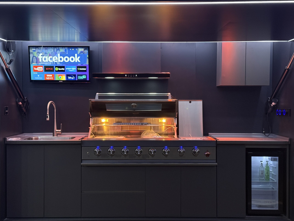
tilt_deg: -0.8
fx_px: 408
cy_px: 110
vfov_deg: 30.3
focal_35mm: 48
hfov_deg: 39.7
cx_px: 147
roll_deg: -0.7
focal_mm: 6.76
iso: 320
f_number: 1.78
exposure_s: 1/33
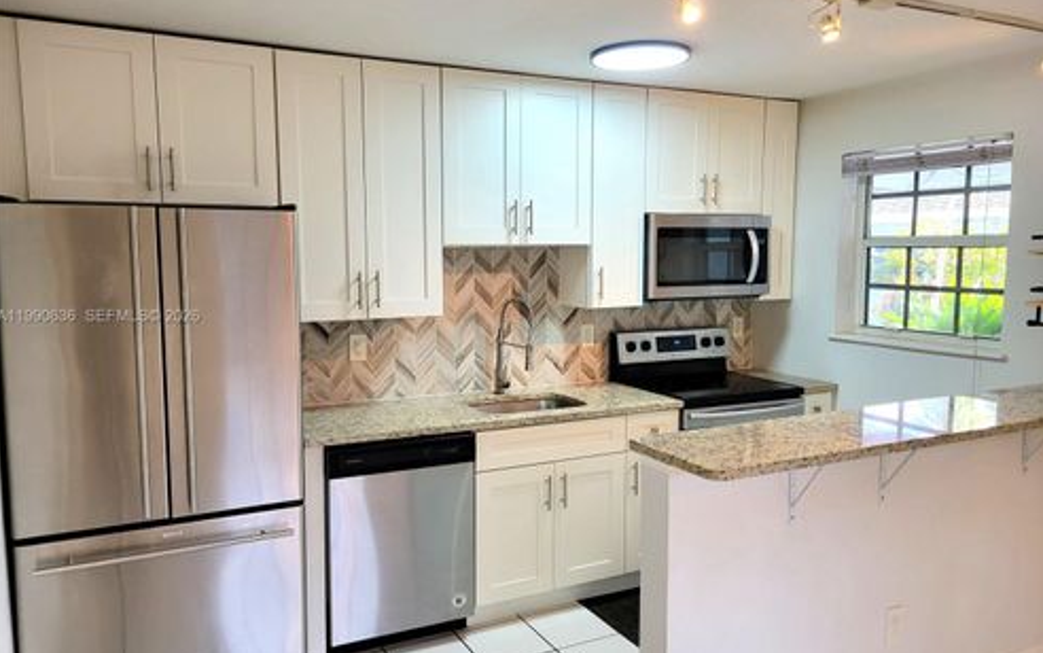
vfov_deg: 44.6
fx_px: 796
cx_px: 524
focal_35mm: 28
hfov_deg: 66.4
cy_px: 317
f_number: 1.8
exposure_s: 1/120
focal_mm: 5.4
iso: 125
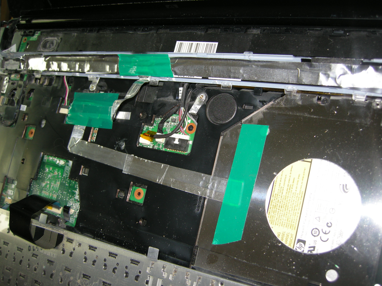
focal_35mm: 36
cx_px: 191
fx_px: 397
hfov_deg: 51.4
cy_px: 143
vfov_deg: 39.7
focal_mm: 7.5
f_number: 2.7
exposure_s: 1/30
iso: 64
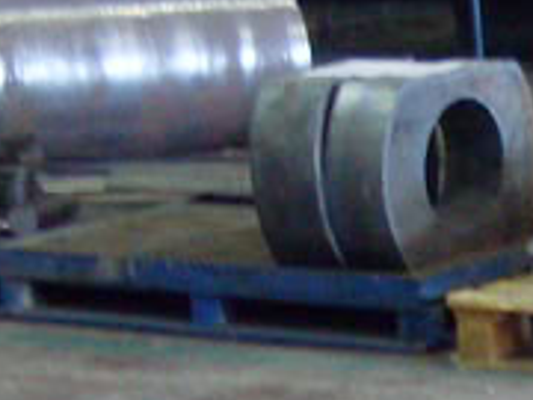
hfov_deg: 8.7
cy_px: 818
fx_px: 3249
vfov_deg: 6.8
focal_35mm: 211
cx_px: 1196
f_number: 2.8
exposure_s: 1/6
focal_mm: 6.3
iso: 200
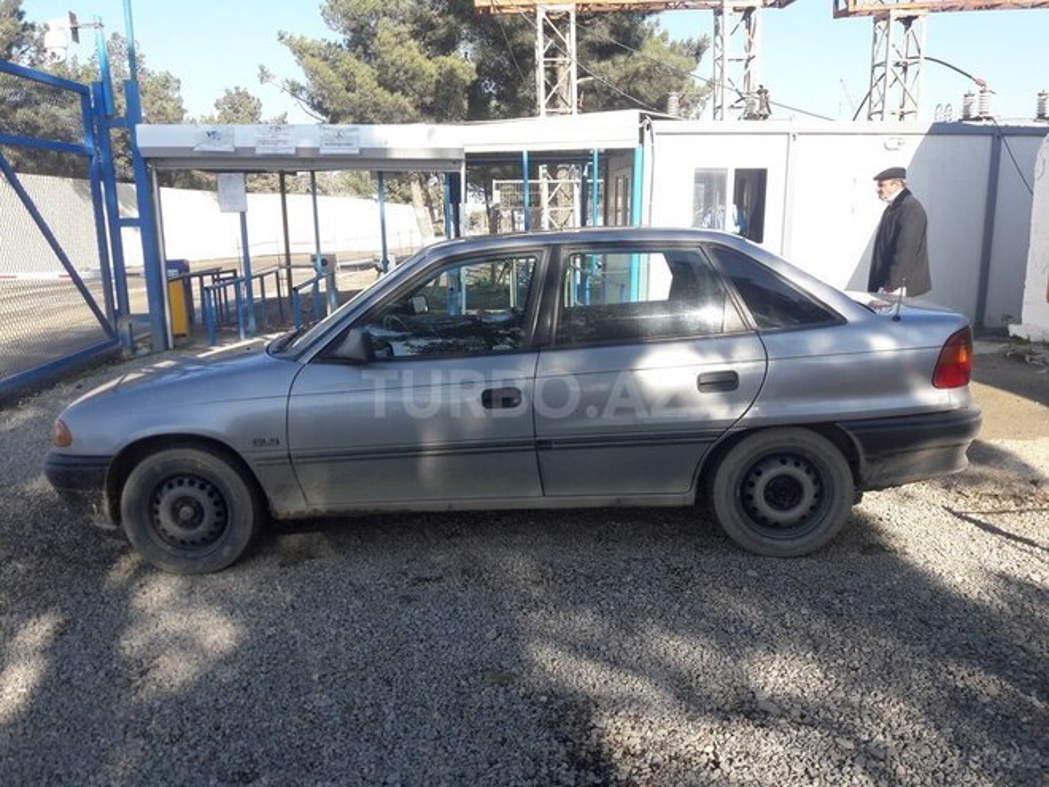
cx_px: 524
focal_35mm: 28
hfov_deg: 63.4
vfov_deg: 49.7
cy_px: 394
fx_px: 849
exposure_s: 1/753
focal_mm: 3.7
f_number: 1.9
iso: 40
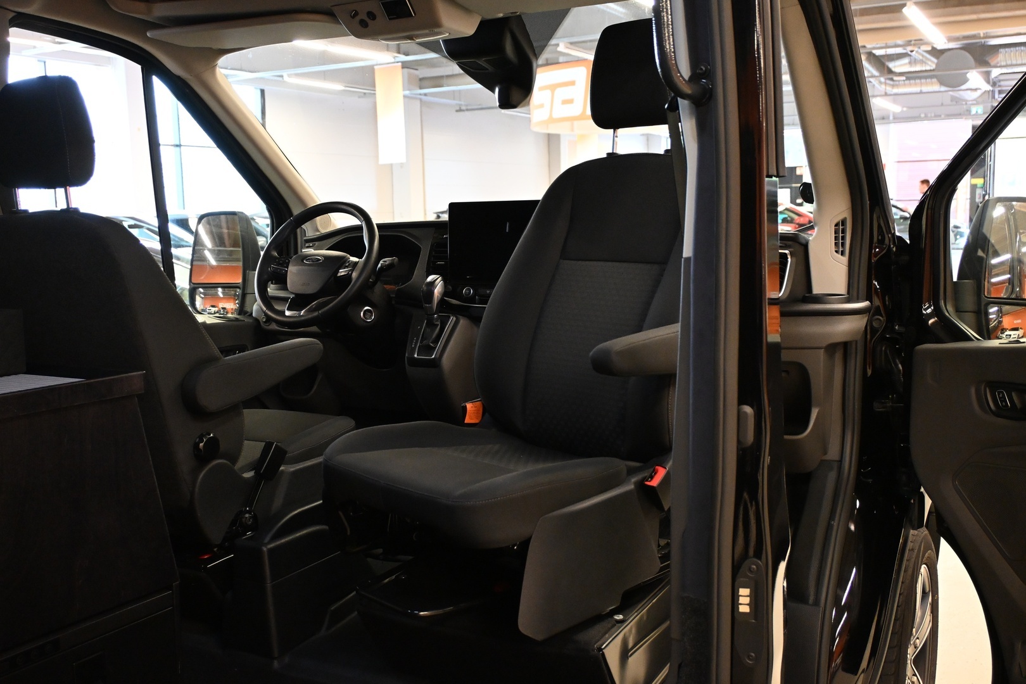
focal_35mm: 36
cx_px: 513
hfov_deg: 53.1
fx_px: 1026
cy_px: 342
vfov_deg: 36.9
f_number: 4.2
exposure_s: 1/100
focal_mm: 24
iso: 3200
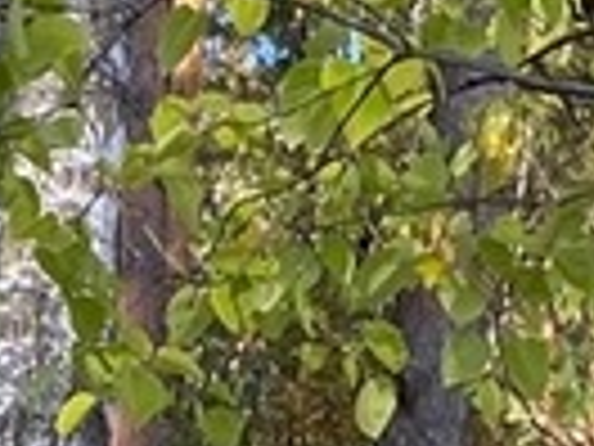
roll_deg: -1.1
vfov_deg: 6.3
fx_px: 3466
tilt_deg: -4.1
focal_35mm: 202
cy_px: 1649
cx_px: -328
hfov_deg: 9.5
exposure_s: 1/409
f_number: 1.8
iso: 32
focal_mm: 4.25
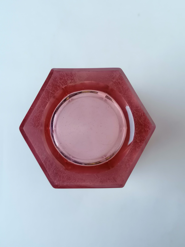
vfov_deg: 55.4
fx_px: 235
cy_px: 124
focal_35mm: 33
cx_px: 92
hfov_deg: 42.9
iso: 125
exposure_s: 1/50
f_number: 1.8
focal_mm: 4.75
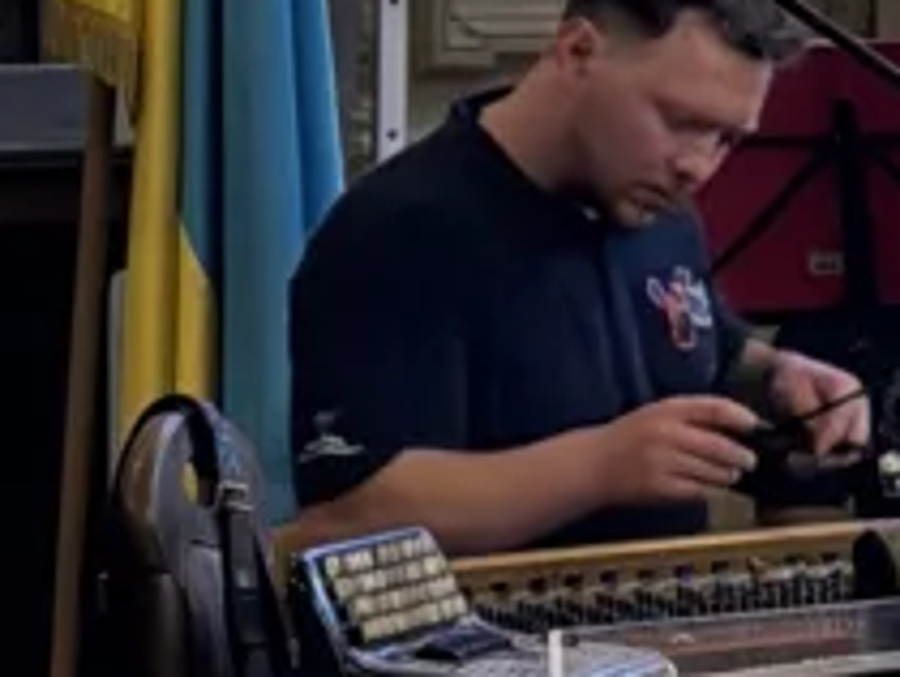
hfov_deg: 7.9
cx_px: 2100
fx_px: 6091
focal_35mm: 234
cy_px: -64
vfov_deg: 6.3
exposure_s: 1/50
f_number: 1.78
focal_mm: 6.76
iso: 160
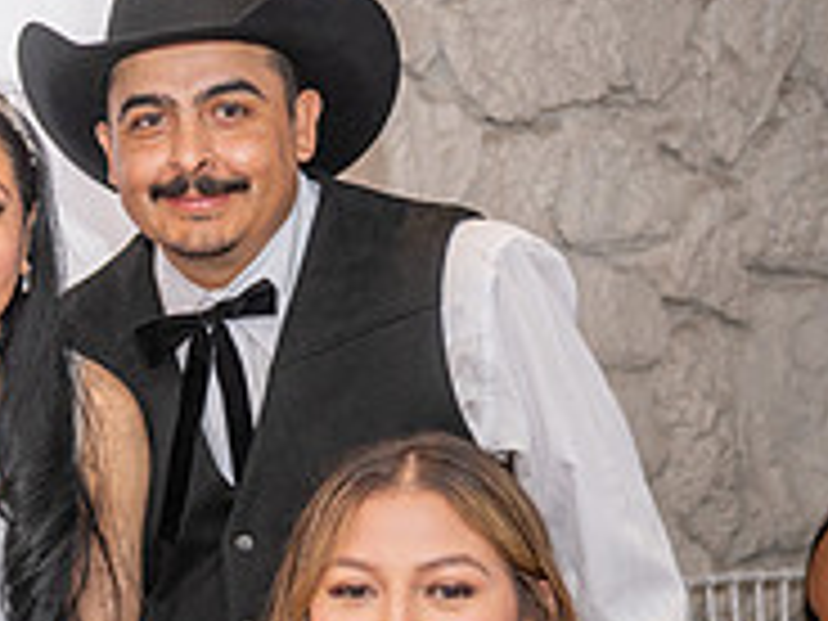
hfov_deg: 15.8
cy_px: 623
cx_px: -410
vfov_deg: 12.7
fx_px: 2751
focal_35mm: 115
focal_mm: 38
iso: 800
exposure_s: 1/160
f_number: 3.2
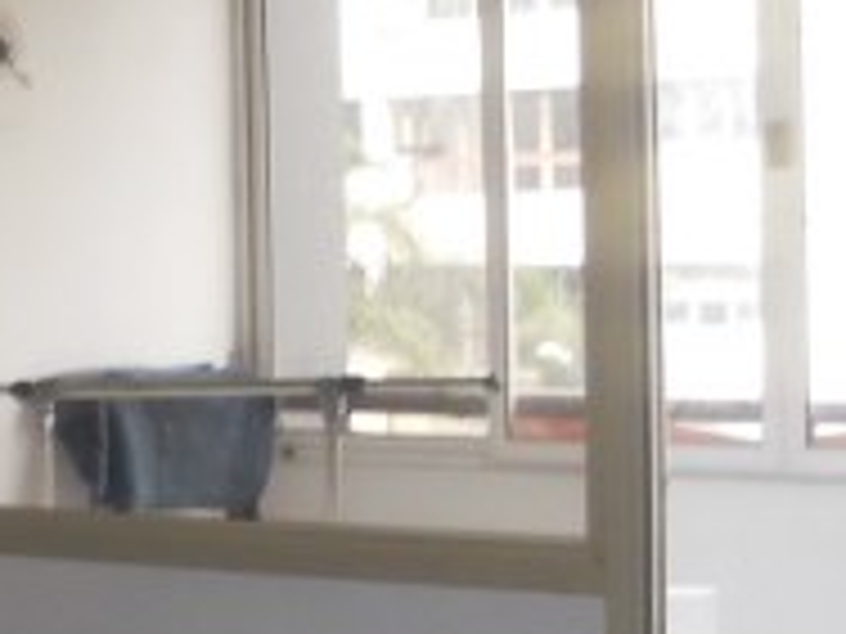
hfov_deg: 16.4
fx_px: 2811
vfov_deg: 12.9
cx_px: -189
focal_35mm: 115
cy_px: 324
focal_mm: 4.9
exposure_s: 1/30
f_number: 3.2
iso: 200
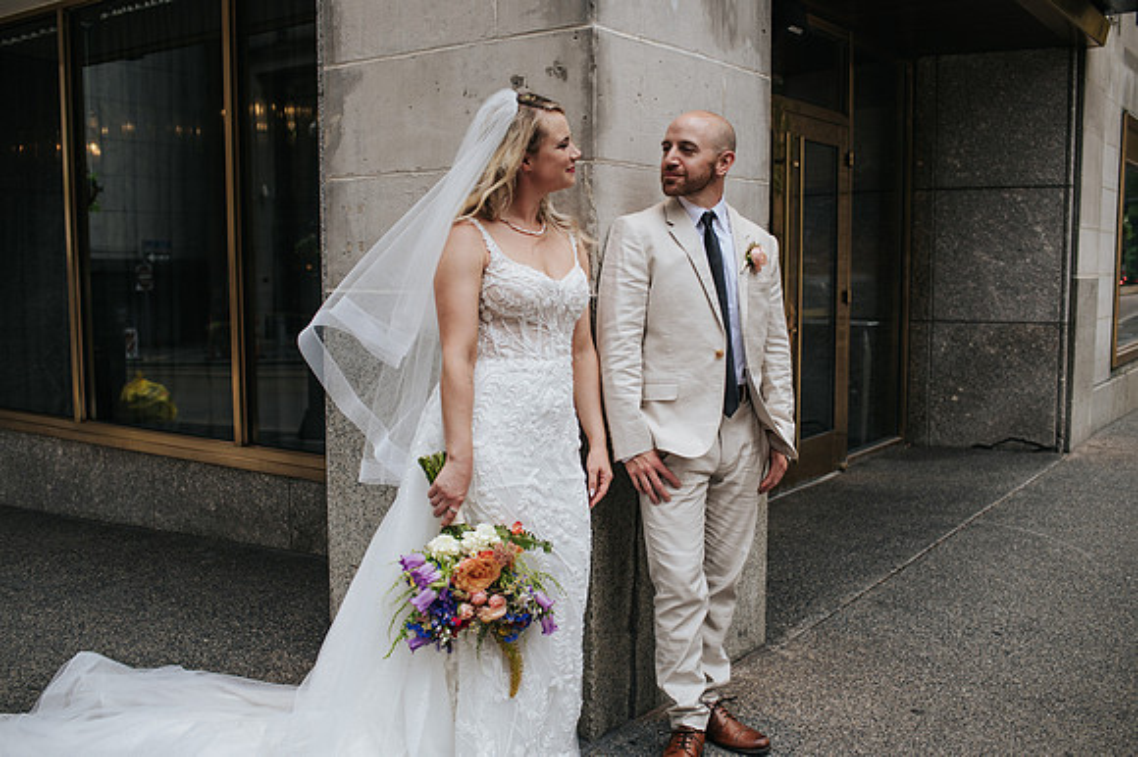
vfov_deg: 37.8
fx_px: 1106
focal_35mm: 35
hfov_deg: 54.5
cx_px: 569
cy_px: 378
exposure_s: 1/320
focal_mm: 35
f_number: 3.2
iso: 360
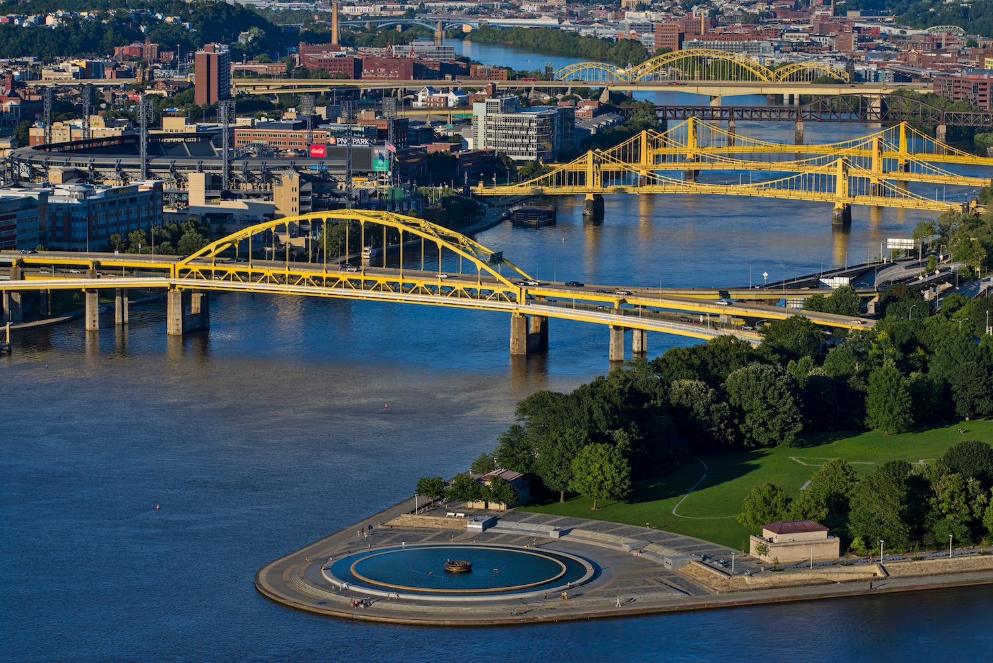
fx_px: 2897
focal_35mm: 105
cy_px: 332
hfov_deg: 19.5
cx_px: 496
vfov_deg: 13.0
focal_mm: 70
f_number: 11
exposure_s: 1/400
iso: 200
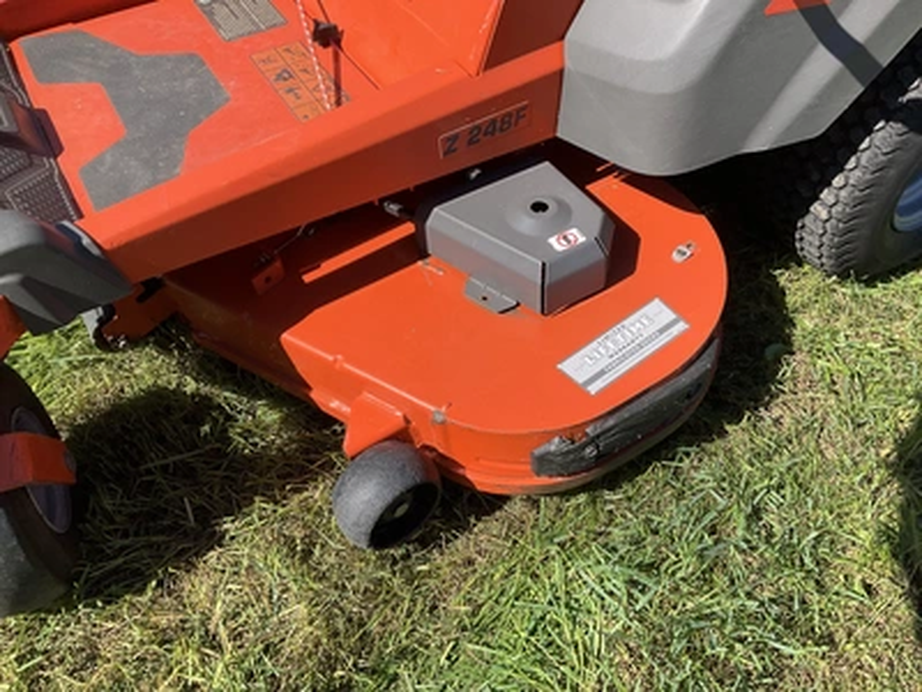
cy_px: 346
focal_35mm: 29
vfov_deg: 48.2
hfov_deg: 61.7
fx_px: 772
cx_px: 461
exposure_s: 1/1055
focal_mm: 3
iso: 25
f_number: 1.8
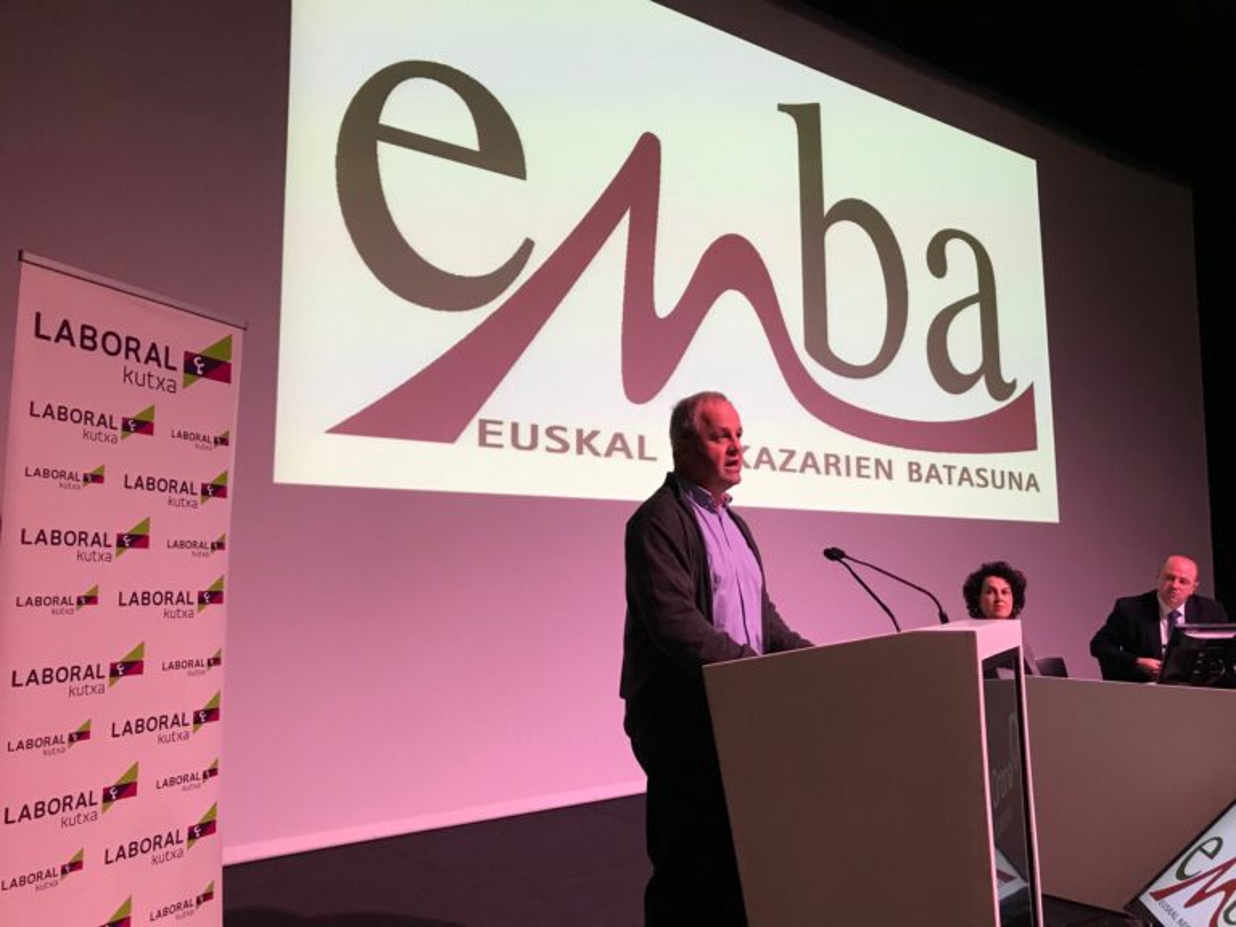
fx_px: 1000
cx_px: 618
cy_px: 464
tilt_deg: +8.4
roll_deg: +1.2
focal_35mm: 28
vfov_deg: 49.7
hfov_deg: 63.4
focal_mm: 3.99
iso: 50
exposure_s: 1/16
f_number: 1.8
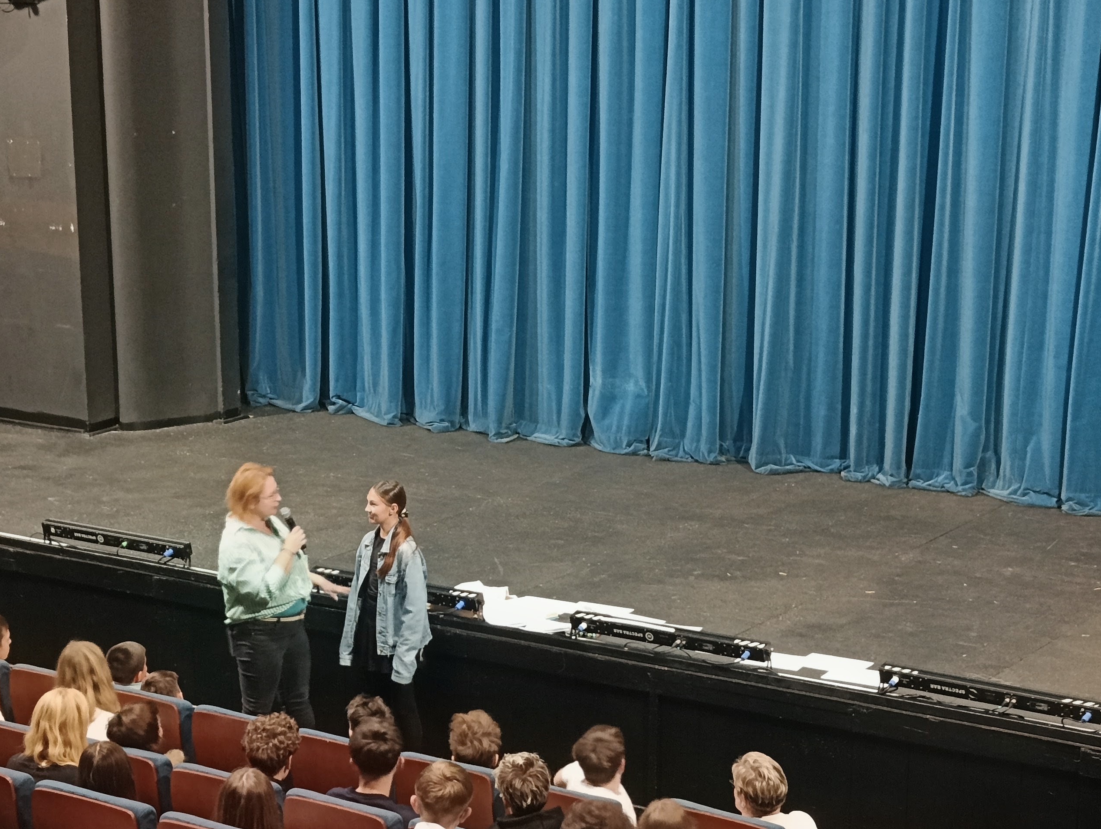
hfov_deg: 26.2
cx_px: 398
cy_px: 642
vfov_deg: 19.8
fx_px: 2357
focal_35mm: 74
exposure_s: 1/33.3
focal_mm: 6.06
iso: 2000
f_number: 1.69
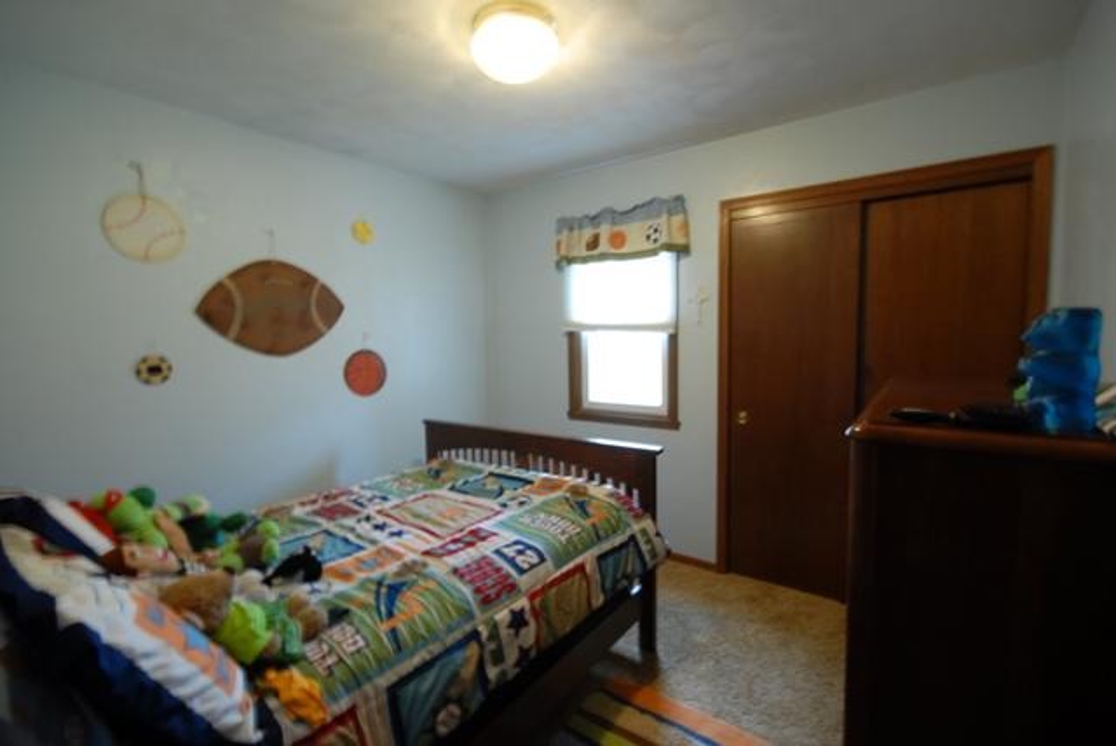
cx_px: 558
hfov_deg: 94.9
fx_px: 512
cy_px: 373
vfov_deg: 72.2
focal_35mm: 16
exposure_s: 1/1.5
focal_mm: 11
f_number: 10
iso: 400
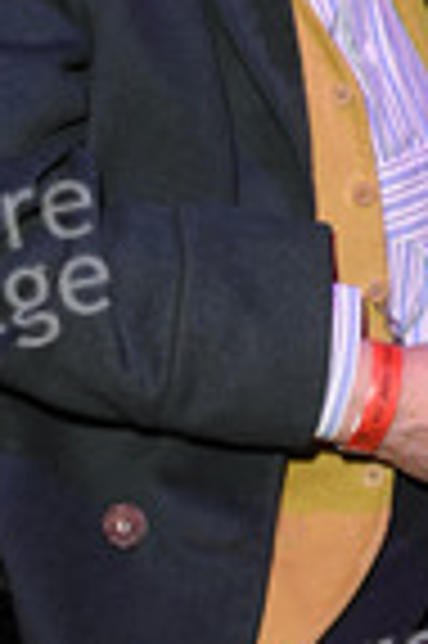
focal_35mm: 84
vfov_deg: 23.6
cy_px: 63
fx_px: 1502
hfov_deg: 16.1
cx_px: 369
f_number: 6.3
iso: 2500
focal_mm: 20
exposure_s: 1/125
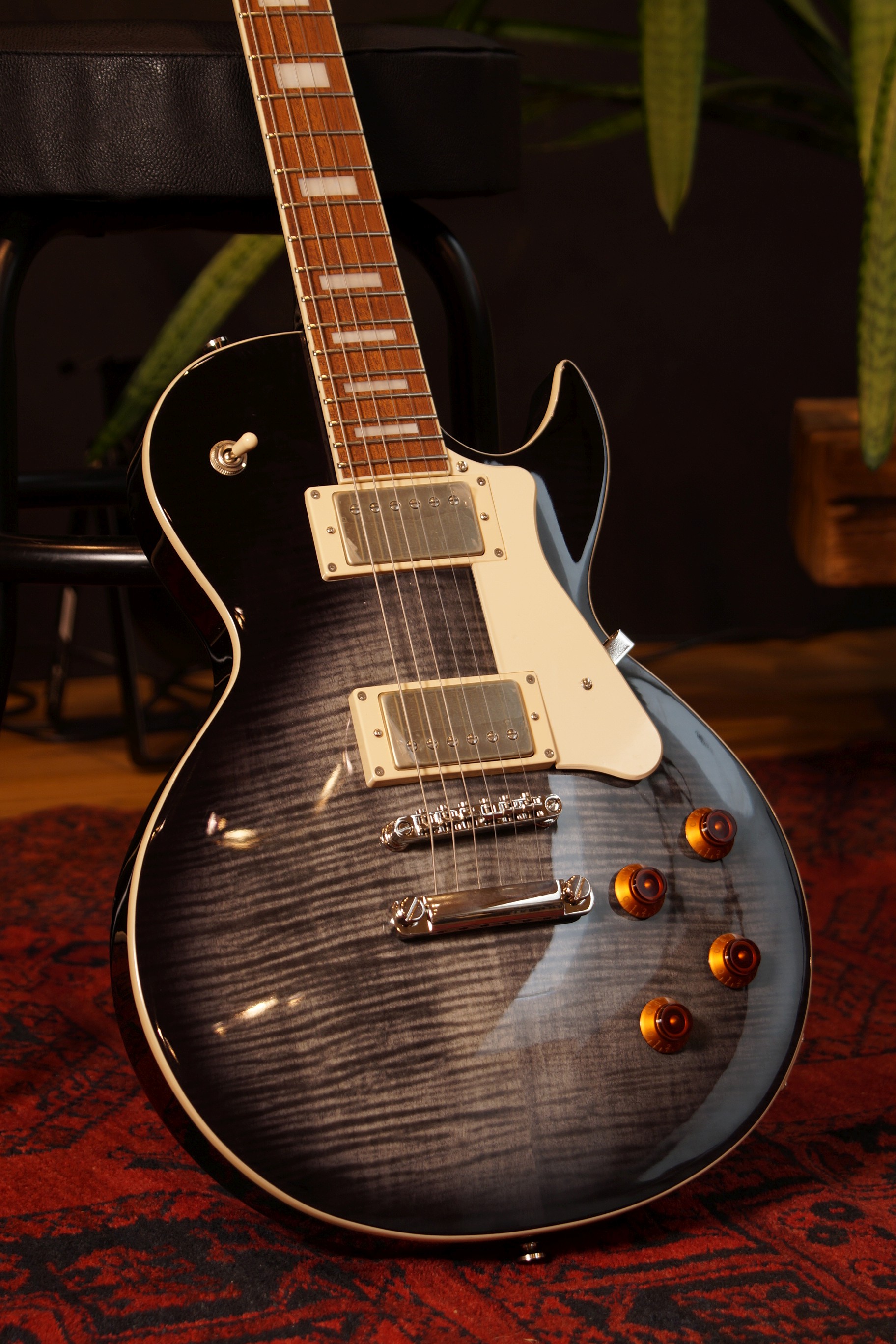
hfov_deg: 15.2
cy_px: 672
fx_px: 3360
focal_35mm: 90
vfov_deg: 22.6
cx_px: 448
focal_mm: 60
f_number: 5.6
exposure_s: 1/10
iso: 100
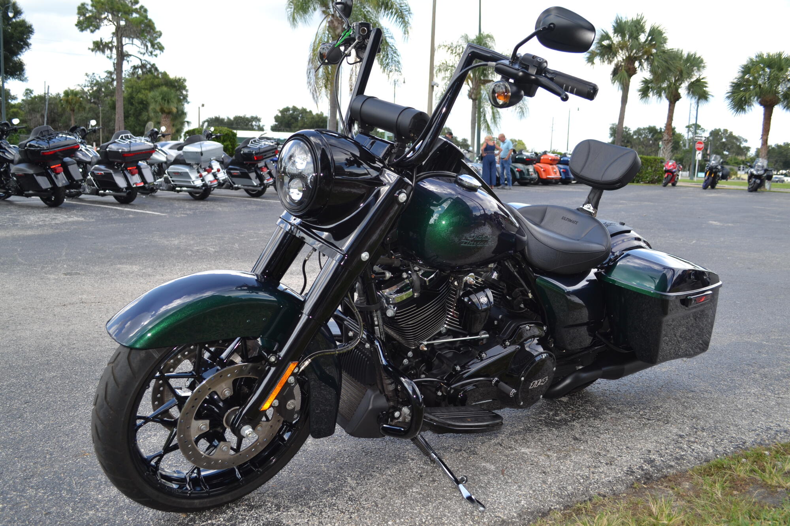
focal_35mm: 30
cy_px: 263
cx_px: 395
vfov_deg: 43.6
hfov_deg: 61.9
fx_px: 658
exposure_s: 1/200
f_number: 5
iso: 100
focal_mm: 20
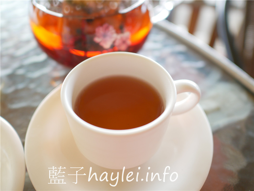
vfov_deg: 46.8
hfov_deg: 60.0
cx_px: 127
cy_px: 96
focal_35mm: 30
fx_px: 220
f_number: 1.7
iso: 200
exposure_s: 1/125
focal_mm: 15
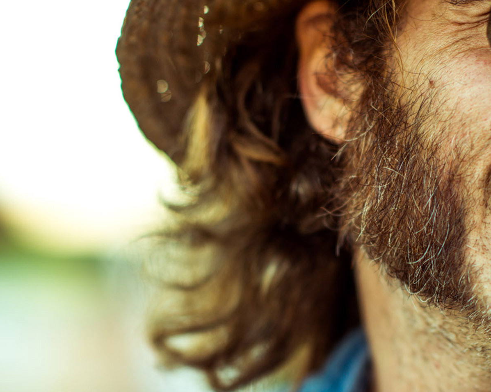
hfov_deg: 12.8
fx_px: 2179
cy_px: 264
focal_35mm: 150
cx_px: 326
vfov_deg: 10.3
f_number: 2
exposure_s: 1/640
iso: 200
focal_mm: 85
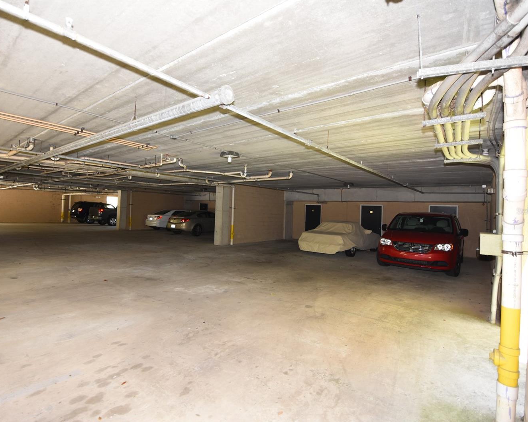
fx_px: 266
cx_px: 234
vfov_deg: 77.0
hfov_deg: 89.3
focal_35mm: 17
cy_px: 211
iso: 400
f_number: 4
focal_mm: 10
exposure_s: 1/60
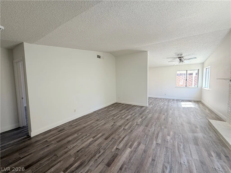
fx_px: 93
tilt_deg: -4.0
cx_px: 116
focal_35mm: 14
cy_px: 86
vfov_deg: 85.7
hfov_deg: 102.1
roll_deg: +1.4
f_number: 2.2
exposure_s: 1/121
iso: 100
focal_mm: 2.22
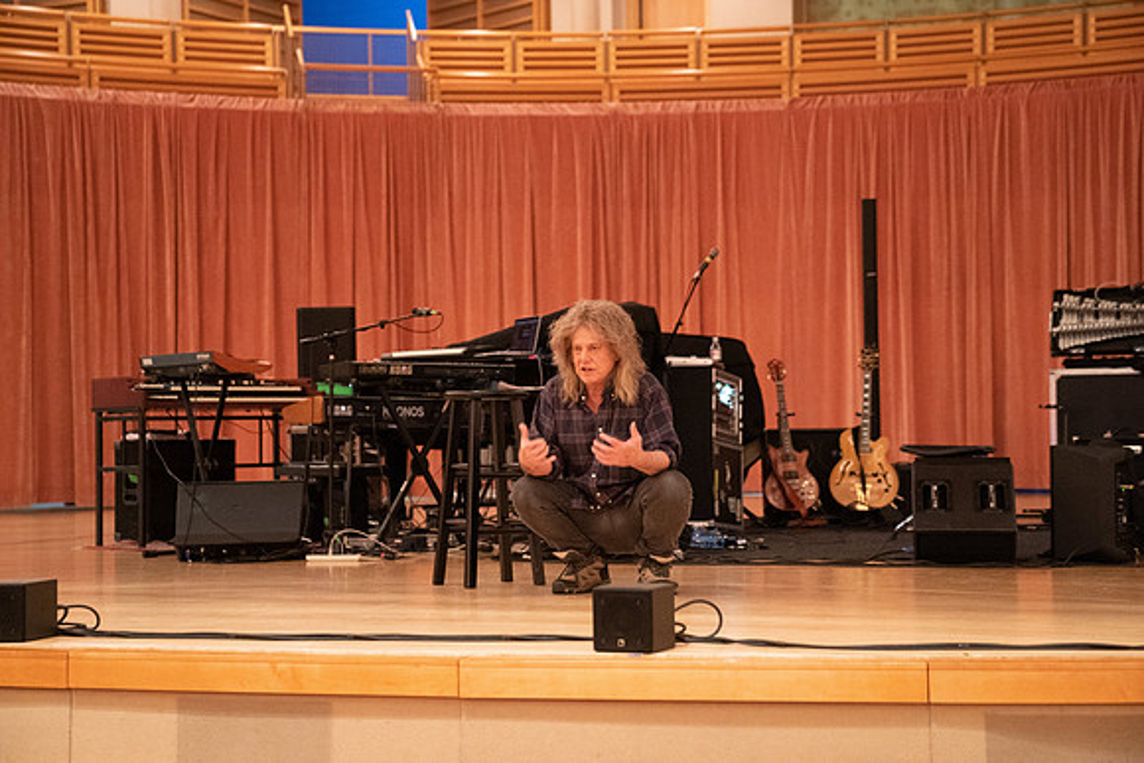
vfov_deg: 19.5
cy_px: 382
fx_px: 2225
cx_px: 572
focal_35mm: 70
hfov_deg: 28.8
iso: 12800
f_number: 2.8
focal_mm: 70
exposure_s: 1/80
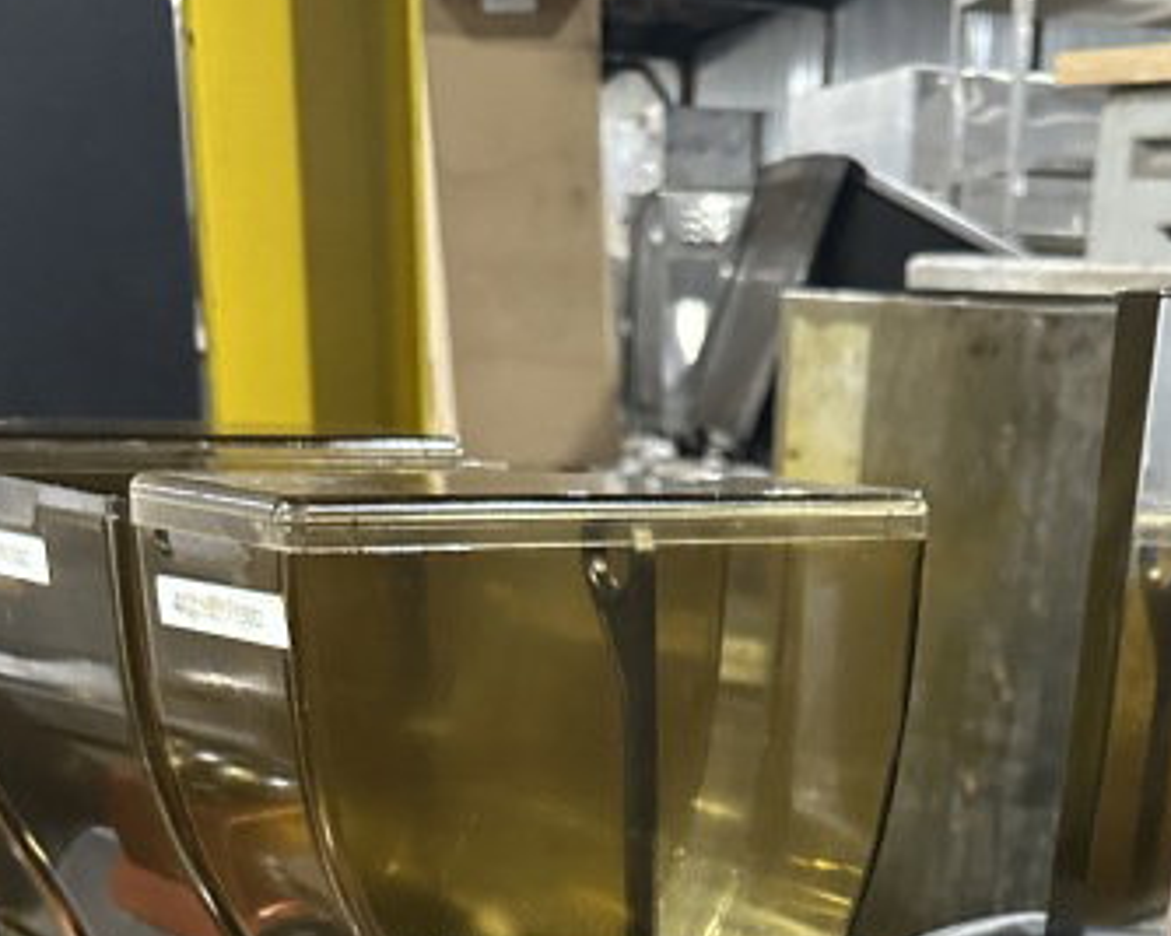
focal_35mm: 57
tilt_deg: -30.3
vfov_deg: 22.1
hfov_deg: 32.6
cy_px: 1397
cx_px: 824
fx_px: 1975
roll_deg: -4.4
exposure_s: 1/60
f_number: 1.78
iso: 800
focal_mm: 6.86
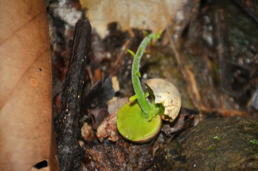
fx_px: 2360
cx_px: 129
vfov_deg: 4.1
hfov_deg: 6.3
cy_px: 86
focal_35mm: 330
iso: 800
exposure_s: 1/60
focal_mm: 220
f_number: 6.3
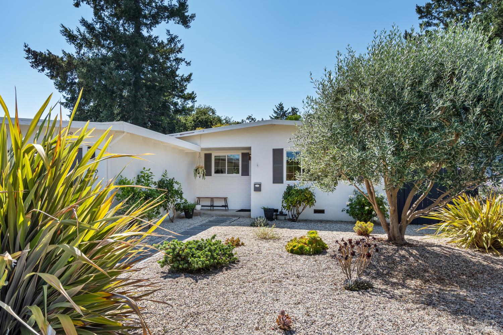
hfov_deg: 78.6
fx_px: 307
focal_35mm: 22
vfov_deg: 57.2
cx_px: 252
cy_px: 168
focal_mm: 22
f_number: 8
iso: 160
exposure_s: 1/200
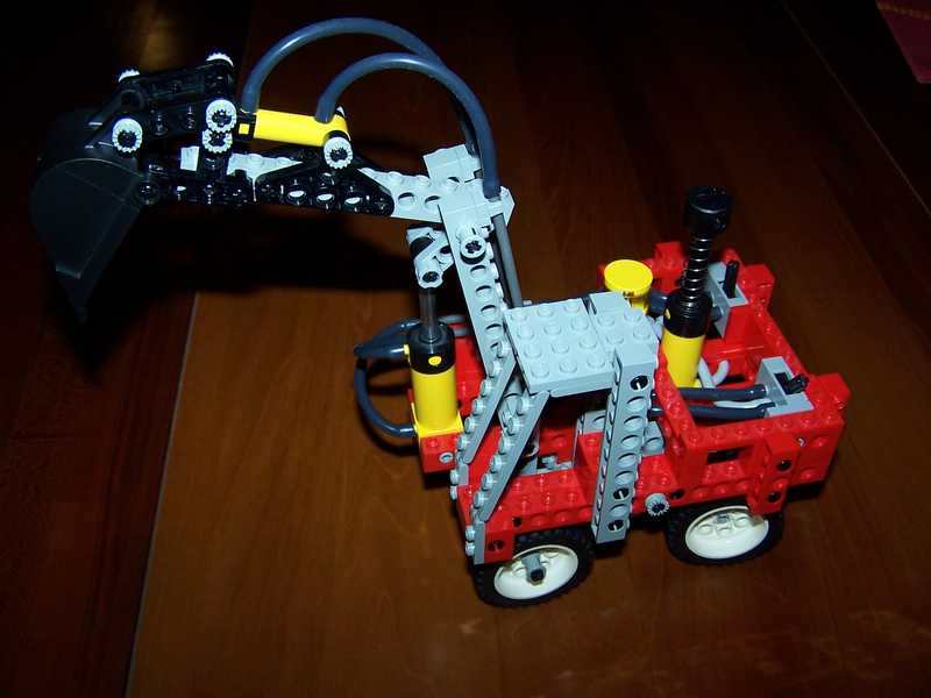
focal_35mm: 38
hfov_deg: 49.0
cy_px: 349
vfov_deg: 37.7
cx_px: 466
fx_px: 1022
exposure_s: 1/60
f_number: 2.8
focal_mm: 6.3
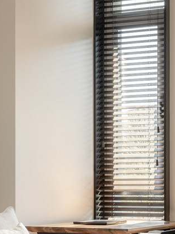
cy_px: 160
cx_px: 89
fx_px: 708
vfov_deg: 18.7
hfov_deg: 14.1
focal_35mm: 105
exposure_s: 1/80
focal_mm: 51
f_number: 13
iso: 320
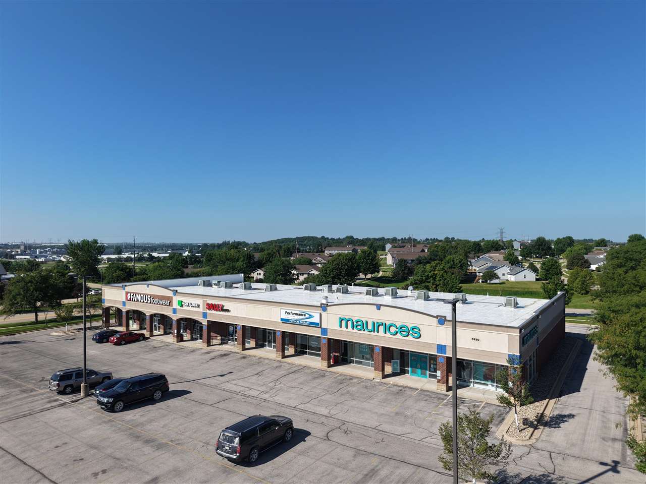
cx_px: 323
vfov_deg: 56.8
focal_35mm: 24
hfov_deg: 71.6
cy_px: 242
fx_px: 448
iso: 110
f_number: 1.8
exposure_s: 1/4000
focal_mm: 8.67
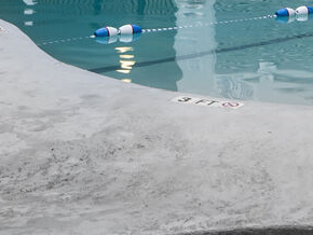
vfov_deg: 13.4
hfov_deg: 19.0
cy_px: -136
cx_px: 227
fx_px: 932
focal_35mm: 103
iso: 400
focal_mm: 18
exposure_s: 1/13
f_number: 11
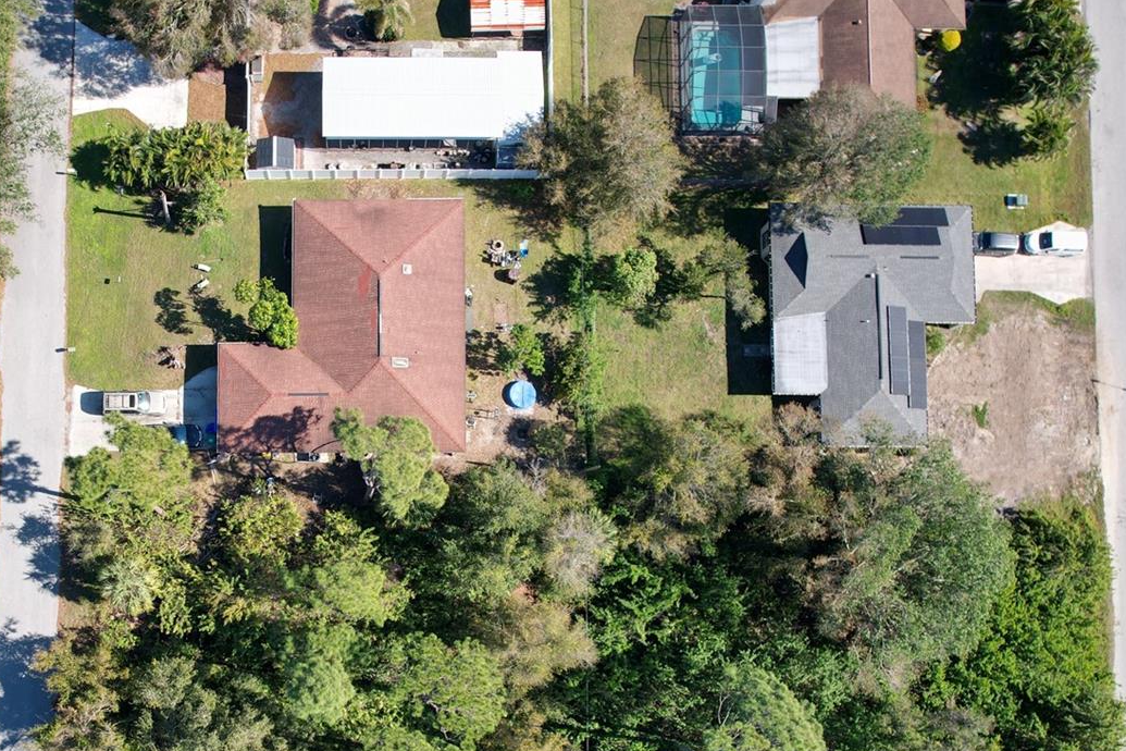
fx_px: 1063
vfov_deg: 38.3
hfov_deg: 54.4
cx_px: 354
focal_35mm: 34
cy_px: 525
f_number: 2.8
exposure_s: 1/1250
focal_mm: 8.38
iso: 110
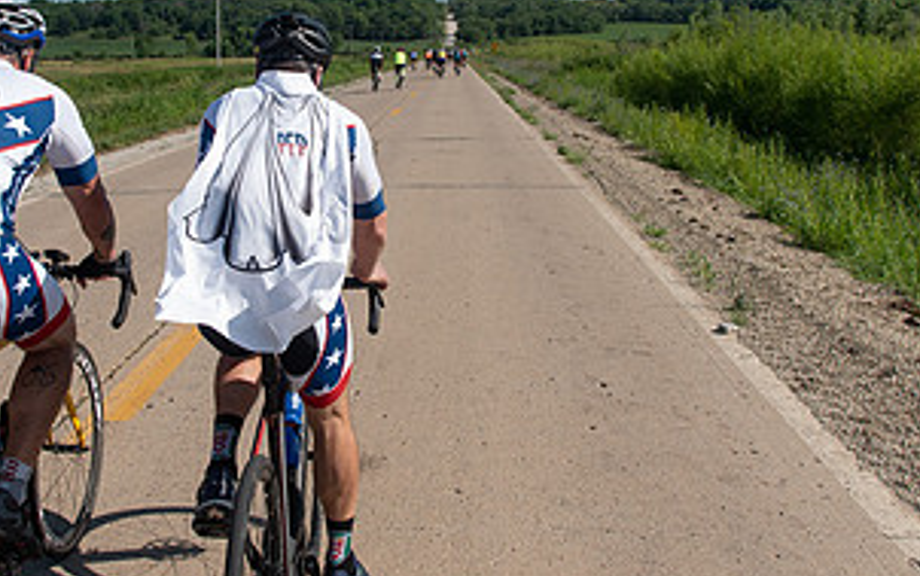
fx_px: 1179
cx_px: 320
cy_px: 181
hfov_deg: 42.2
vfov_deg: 27.2
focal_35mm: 47
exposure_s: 1/640
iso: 200
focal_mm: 24
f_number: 6.3
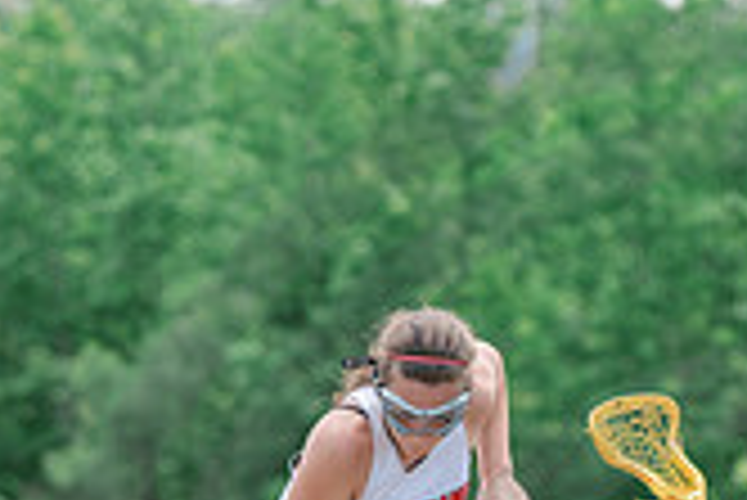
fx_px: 14537
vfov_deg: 2.0
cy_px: 795
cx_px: 819
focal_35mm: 700
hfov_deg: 2.9
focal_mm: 200
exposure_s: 1/1250
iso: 400
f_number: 4.5
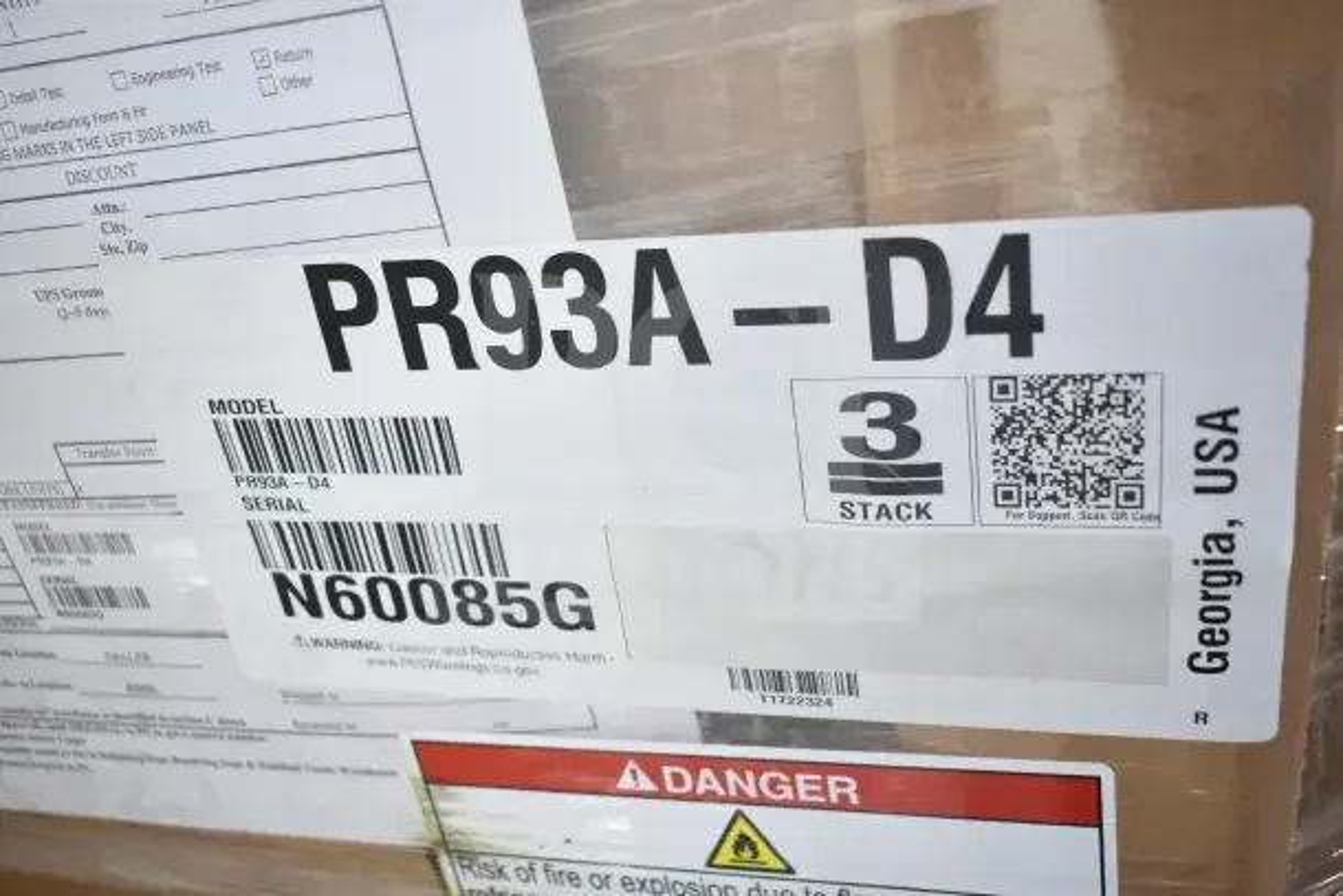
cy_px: 448
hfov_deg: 51.3
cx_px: 672
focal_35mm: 38
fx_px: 1399
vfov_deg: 35.5
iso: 720
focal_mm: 25
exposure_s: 1/40
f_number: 4
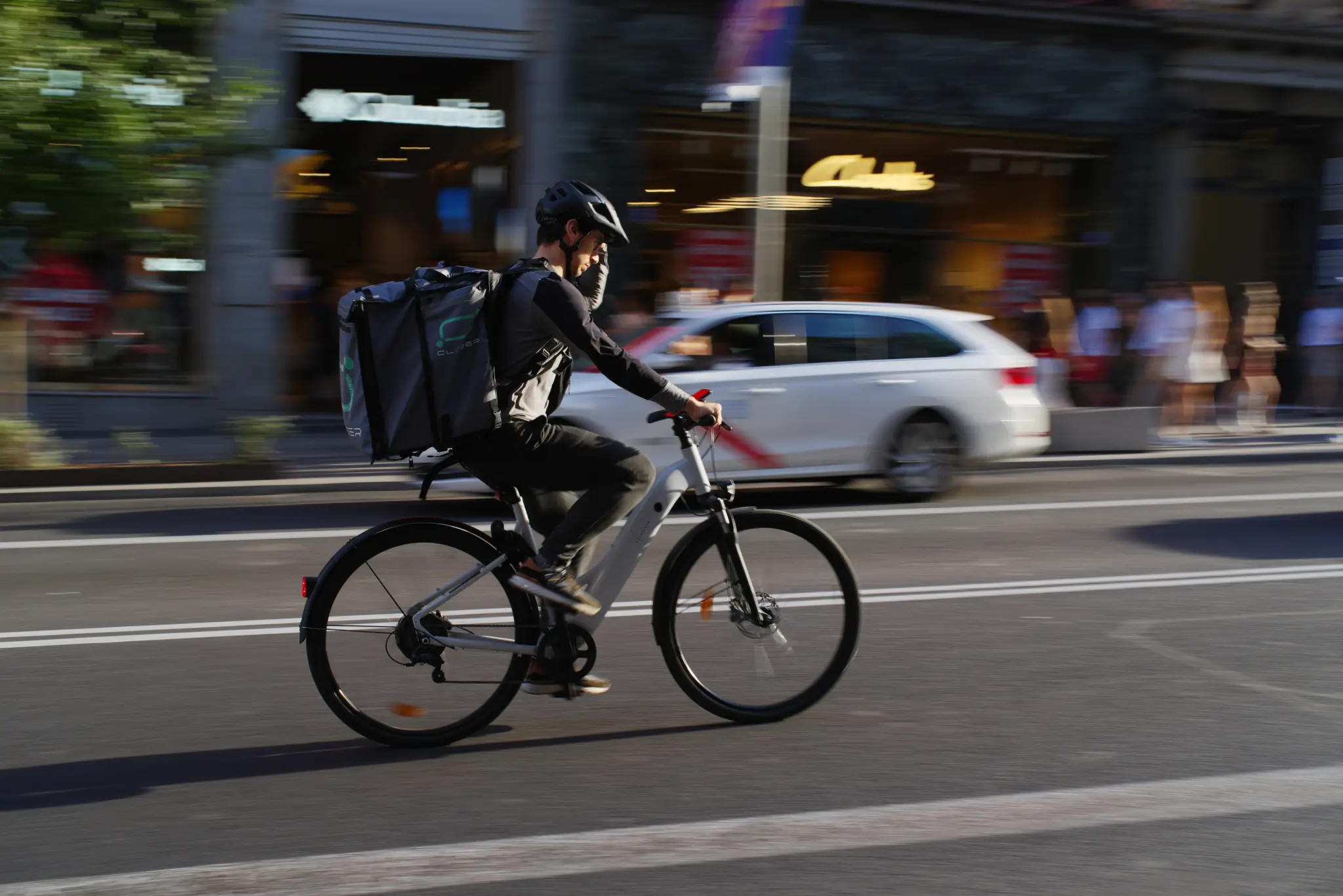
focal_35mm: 43
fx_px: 1605
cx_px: 672
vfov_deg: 31.2
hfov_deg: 45.4
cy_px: 448
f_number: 8
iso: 200
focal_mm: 43
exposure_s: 1/60
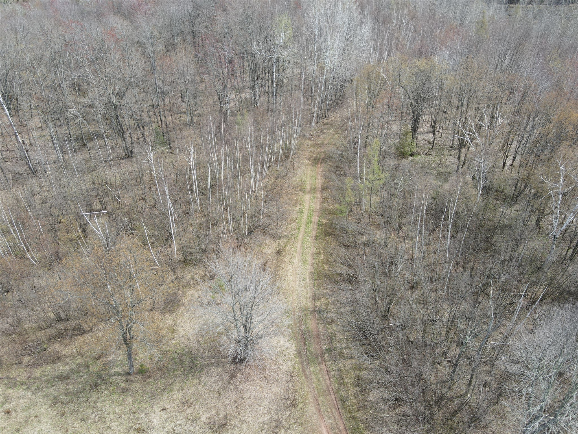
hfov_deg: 71.6
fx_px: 401
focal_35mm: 24
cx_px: 289
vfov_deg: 56.8
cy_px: 217
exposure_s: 1/250
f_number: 2.8
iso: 100
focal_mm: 4.5
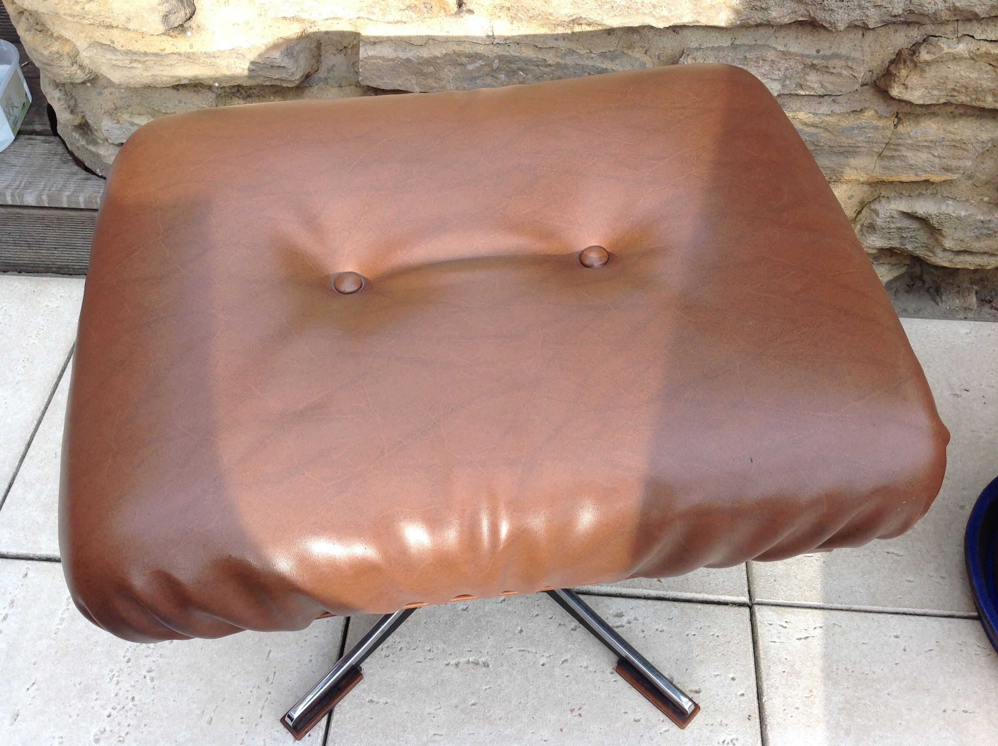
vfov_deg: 40.6
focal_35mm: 35
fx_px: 1008
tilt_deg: -52.4
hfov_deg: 52.7
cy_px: 373
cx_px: 499
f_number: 2.4
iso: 50
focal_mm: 4.28
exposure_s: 1/267
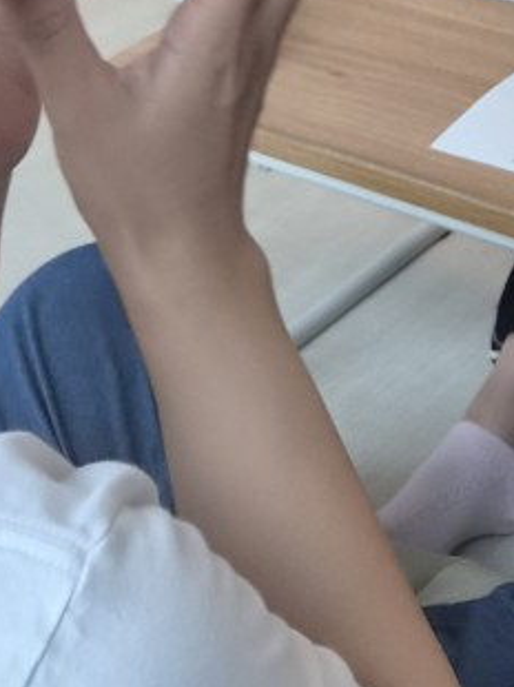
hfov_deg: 14.6
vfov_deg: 19.0
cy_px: -228
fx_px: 1883
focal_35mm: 95
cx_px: 731
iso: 64
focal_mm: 5.4
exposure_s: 1/120
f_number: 1.8
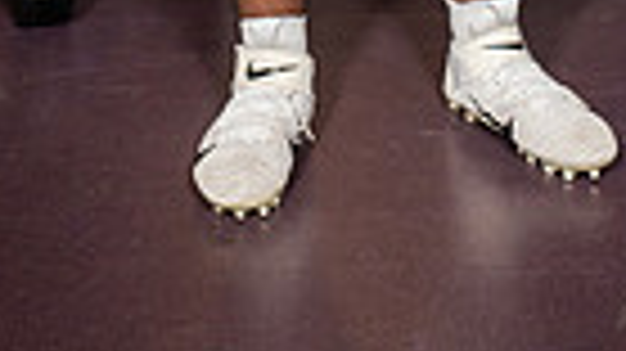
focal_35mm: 136
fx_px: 2256
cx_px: 374
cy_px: -616
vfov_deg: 7.9
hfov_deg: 15.8
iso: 800
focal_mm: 40
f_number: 7.1
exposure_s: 1/250
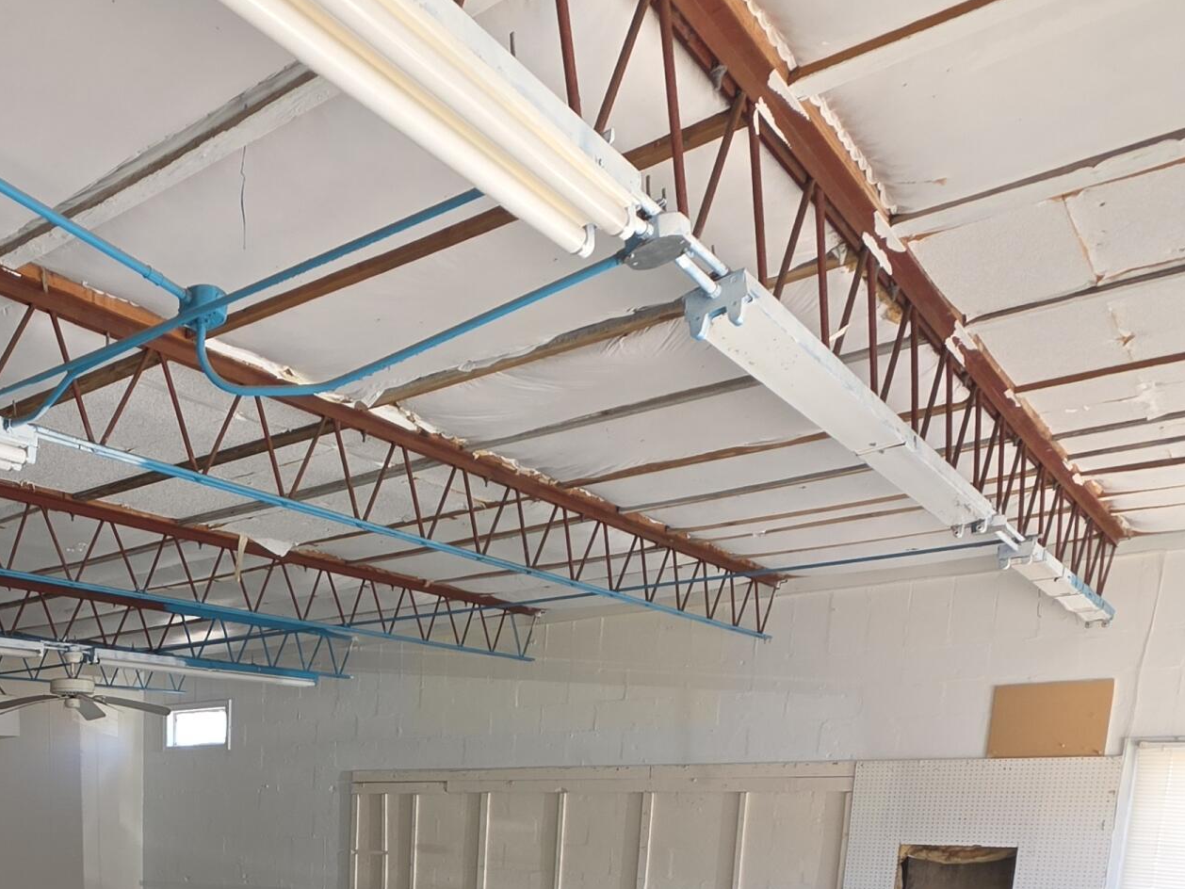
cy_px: 980
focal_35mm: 31
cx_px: 114
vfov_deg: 37.8
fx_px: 1061
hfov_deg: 51.4
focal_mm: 2.2
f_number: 1.9
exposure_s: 1/120
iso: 50
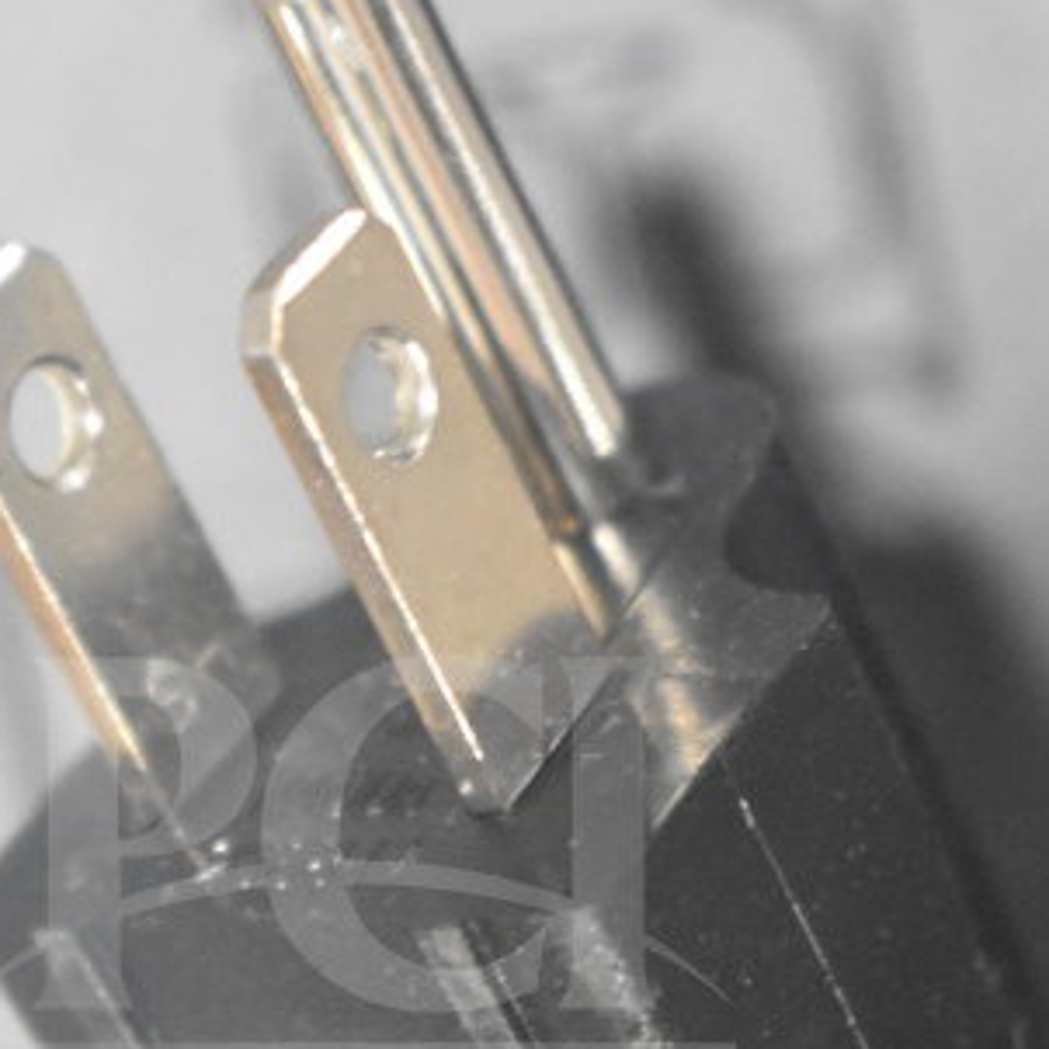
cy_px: 933
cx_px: 344
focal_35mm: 212
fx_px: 7278
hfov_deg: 8.2
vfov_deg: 8.2
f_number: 5.6
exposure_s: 1/125
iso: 6400
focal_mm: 55
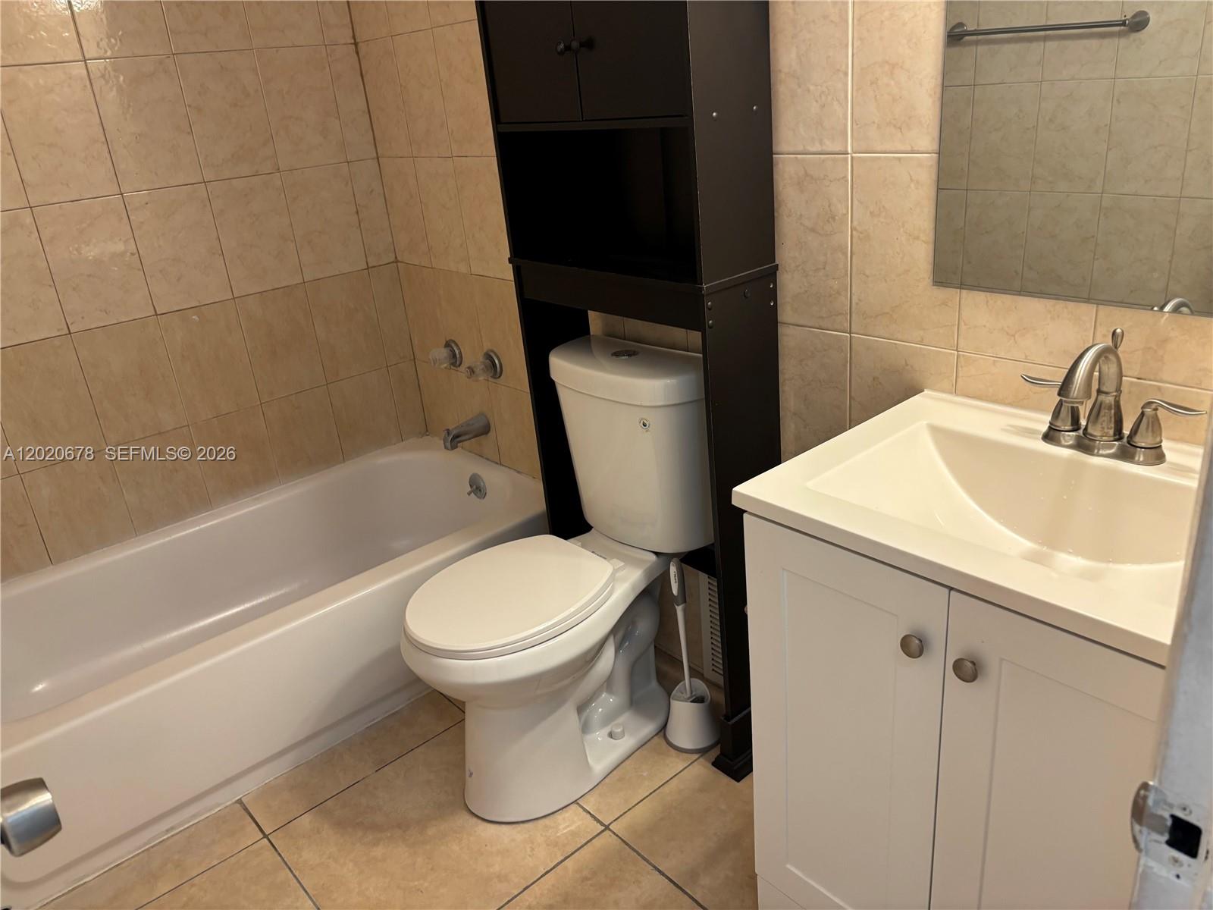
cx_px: 606
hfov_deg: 67.3
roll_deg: +5.1
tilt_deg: -21.2
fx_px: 911
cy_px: 455
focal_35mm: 26
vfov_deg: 53.1
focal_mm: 5.96
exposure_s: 1/60
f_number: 1.6
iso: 100
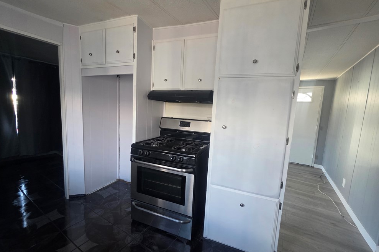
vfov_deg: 81.2
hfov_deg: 104.3
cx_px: 193
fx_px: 147
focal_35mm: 14
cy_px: 124
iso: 400
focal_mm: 2.2
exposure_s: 1/100
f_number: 1.9
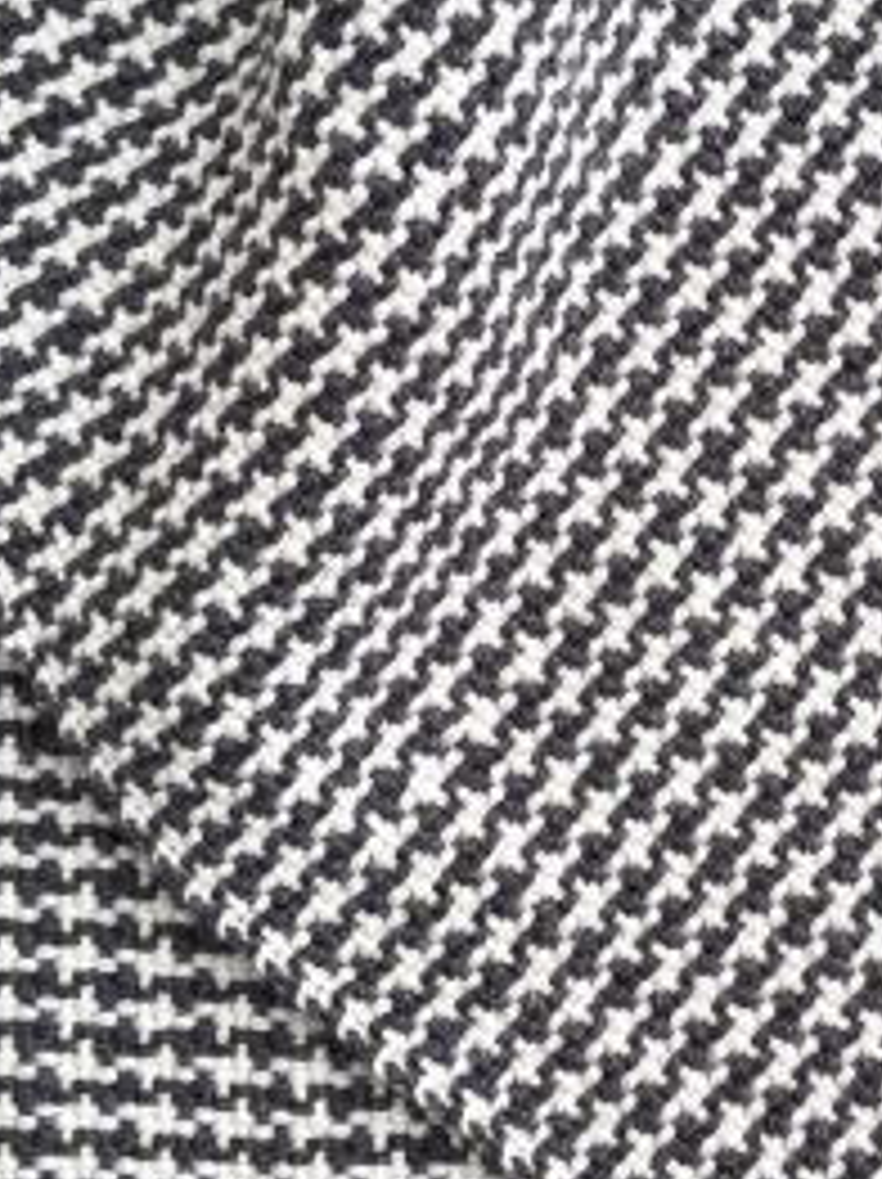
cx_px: 796
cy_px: 522
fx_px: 3063
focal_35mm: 90
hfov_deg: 16.2
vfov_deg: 21.8
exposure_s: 1/100
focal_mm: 5.56
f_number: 1.8
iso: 119
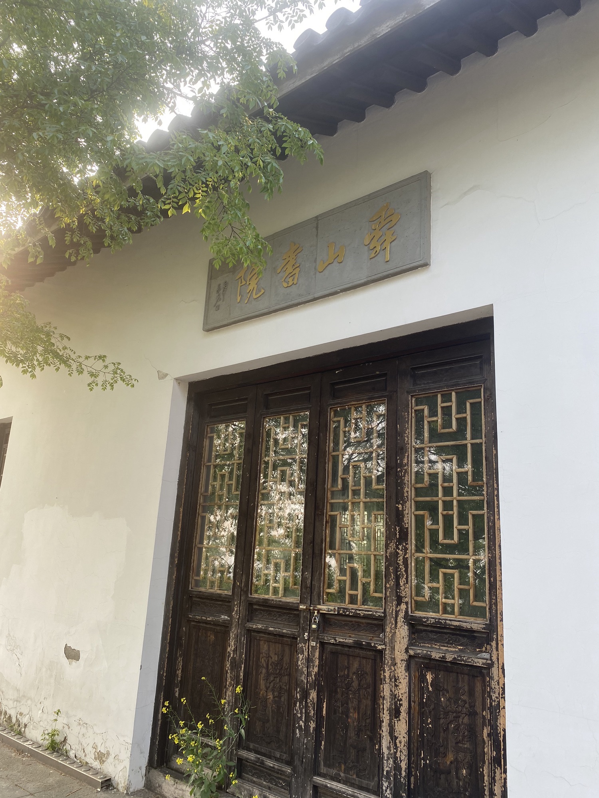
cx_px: 300
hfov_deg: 53.1
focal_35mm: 26
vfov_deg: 67.3
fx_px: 600
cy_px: 399
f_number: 1.8
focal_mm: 4.25
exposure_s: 1/235
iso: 32
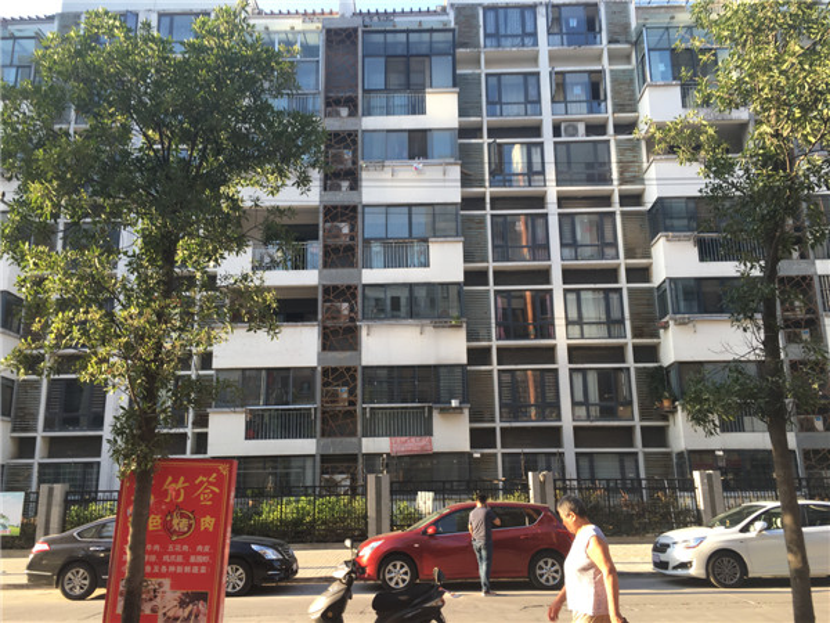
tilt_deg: +13.6
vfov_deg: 48.2
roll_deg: +0.8
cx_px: 415
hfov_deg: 61.7
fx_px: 695
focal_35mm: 29
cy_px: 312
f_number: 2.2
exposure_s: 1/173
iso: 25
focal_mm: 4.15
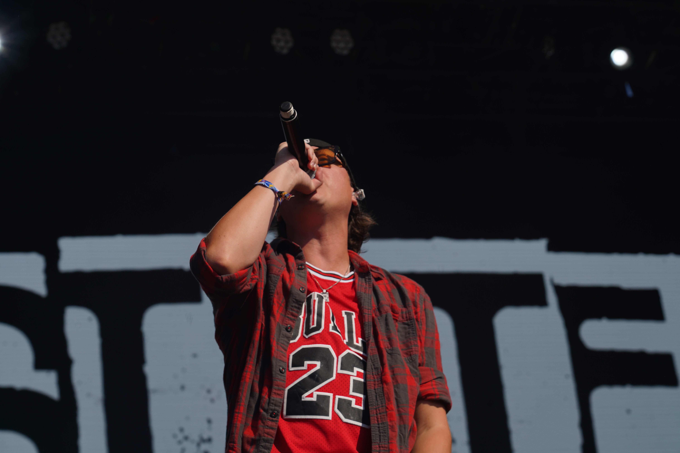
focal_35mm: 105
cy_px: 226
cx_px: 340
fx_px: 1983
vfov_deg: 13.0
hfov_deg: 19.5
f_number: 8
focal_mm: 105
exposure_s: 1/640
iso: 100
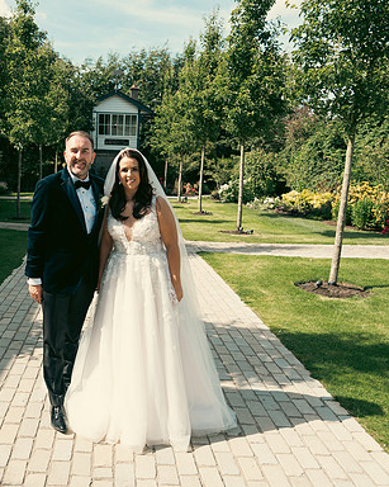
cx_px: 110
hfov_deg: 42.4
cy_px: 243
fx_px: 489
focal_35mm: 34
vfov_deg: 52.9
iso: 125
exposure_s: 1/800
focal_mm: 24
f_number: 3.5
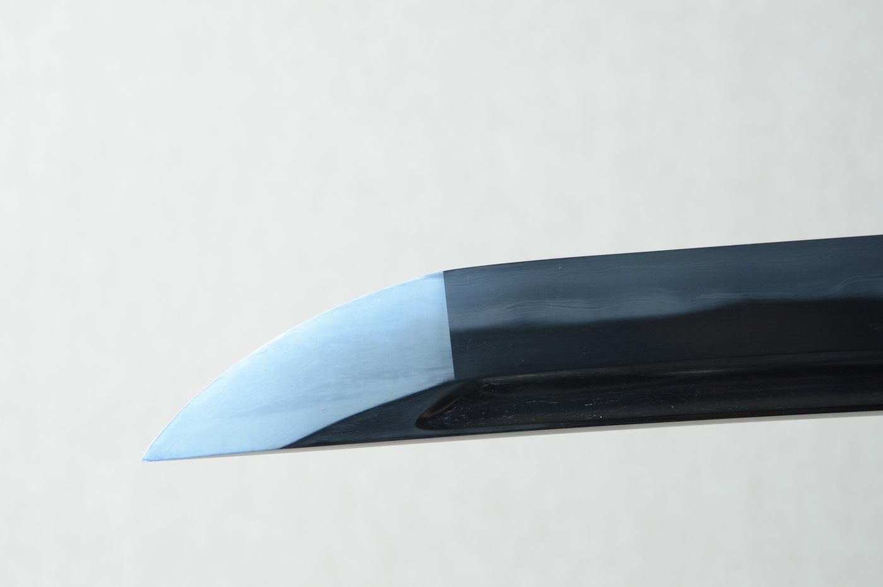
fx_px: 2941
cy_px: 294
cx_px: 442
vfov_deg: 11.4
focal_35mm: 120
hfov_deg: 17.1
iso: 400
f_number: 11
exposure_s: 1/2
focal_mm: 80
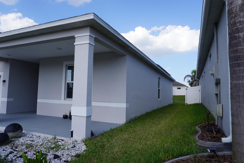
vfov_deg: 53.2
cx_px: 122
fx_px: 163
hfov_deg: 73.7
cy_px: 82
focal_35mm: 24
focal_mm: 16
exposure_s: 1/500
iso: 100
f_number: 5
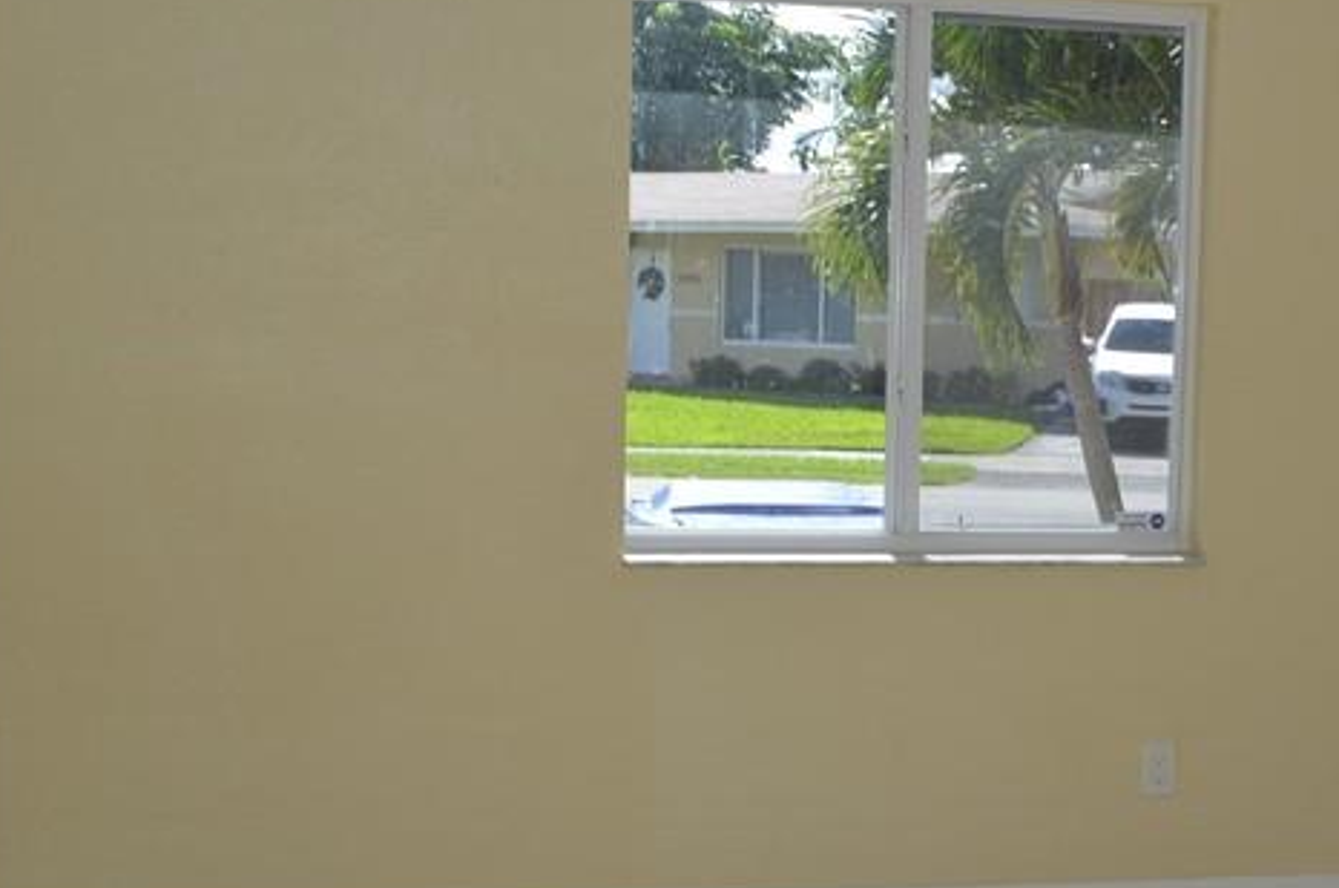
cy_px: 581
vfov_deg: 21.4
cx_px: 1067
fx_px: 2339
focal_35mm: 63
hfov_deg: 31.2
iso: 100
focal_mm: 18
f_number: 5.6
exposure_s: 1/200
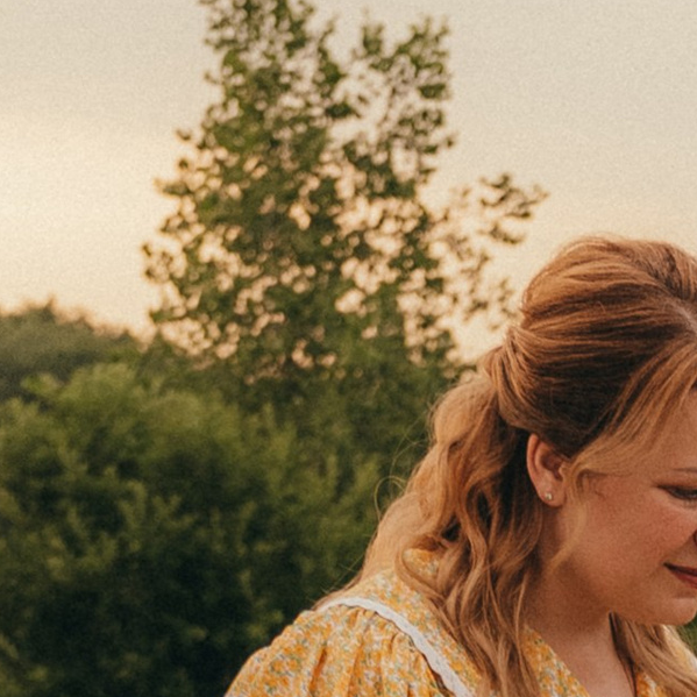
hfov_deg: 7.5
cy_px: 1446
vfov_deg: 7.3
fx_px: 5217
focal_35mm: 229
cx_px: 961
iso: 250
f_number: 3.2
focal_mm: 28
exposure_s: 1/320
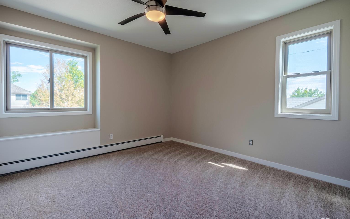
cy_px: 104
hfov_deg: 94.4
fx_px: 162
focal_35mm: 17
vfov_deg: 68.0
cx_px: 175
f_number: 8
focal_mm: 16
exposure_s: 1/500
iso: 400
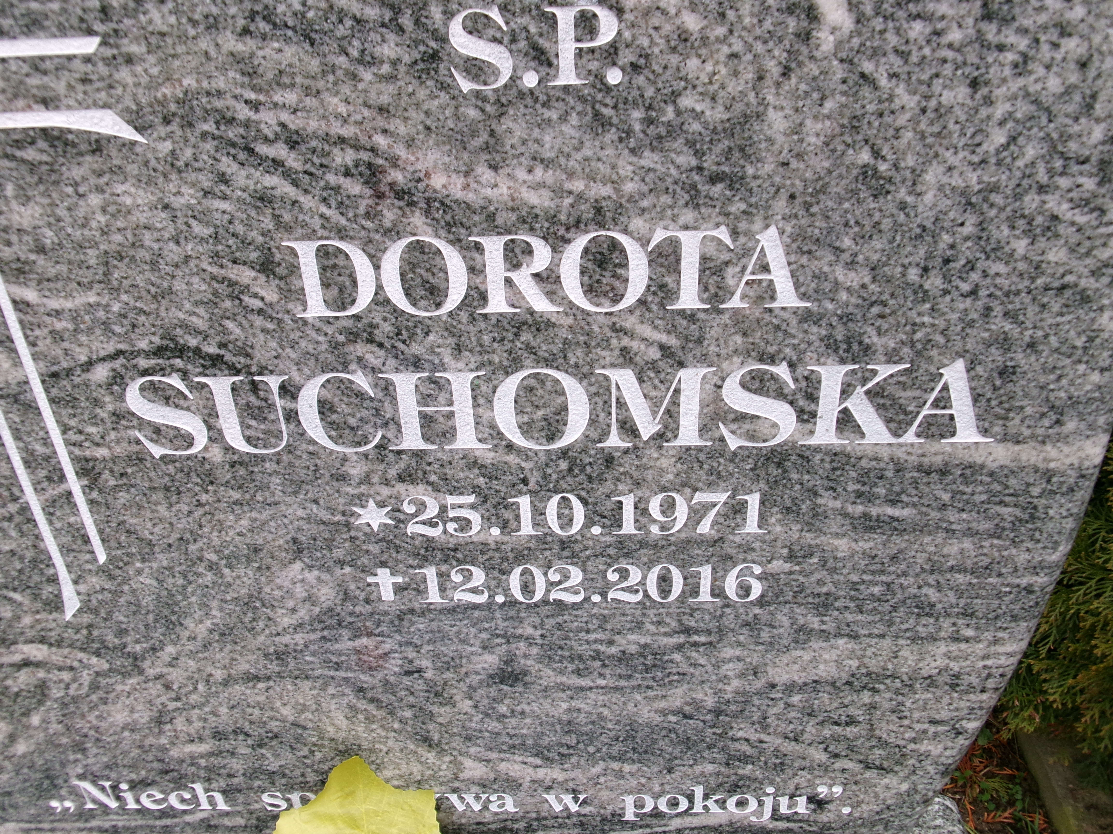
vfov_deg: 49.7
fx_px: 900
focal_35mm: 28
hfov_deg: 63.4
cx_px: 556
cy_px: 417
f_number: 3.9
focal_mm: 5.1
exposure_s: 1/70
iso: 100
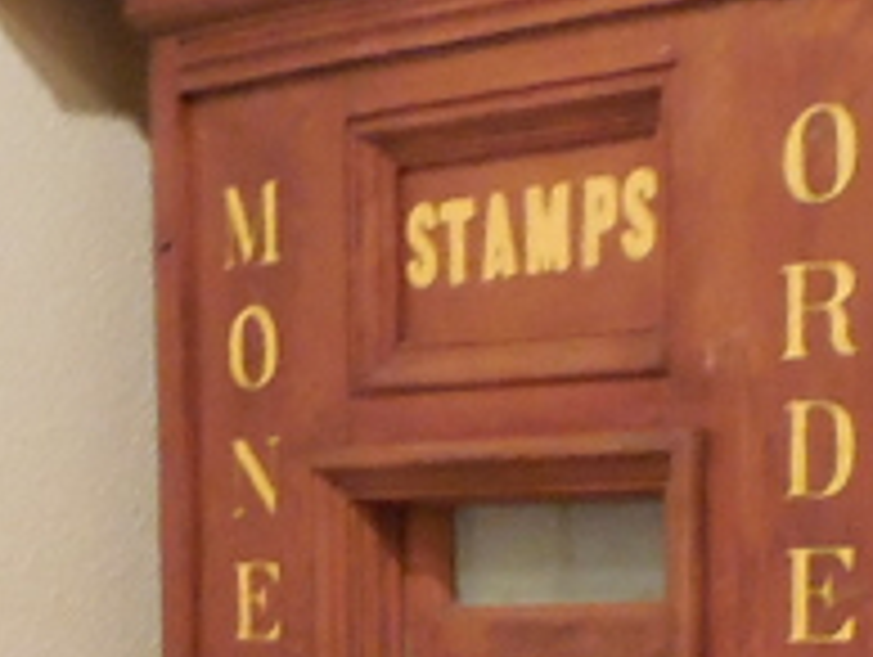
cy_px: 1282
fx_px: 3409
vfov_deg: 10.2
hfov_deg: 14.6
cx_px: 324
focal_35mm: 135
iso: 640
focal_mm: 4.5
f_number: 3.3
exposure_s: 1/8
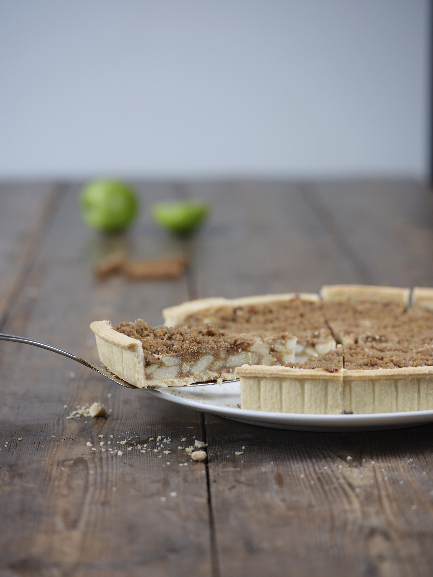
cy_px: 288
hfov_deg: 15.6
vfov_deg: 20.7
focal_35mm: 95
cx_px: 216
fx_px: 1584
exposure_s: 1/60
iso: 100
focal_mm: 120
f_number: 5
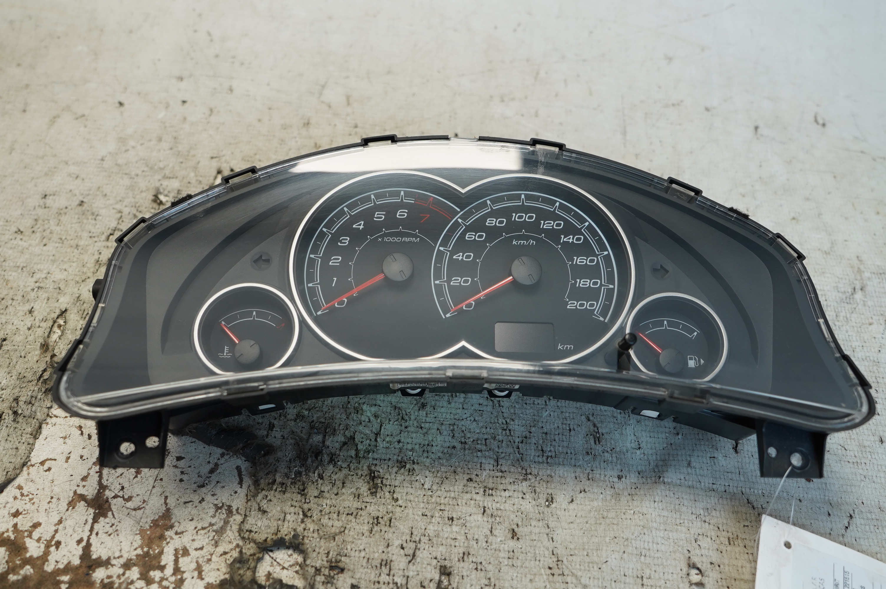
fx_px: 885
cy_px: 294
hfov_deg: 53.2
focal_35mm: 36
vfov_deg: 36.8
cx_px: 443
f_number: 4
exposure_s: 1/160
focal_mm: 24
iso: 400
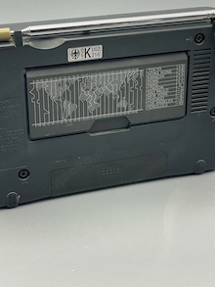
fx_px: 588
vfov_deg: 27.2
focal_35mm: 71
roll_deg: +0.5
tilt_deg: -20.0
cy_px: 99
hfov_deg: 20.7
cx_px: 103
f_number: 2
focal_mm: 6
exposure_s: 1/99
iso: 64
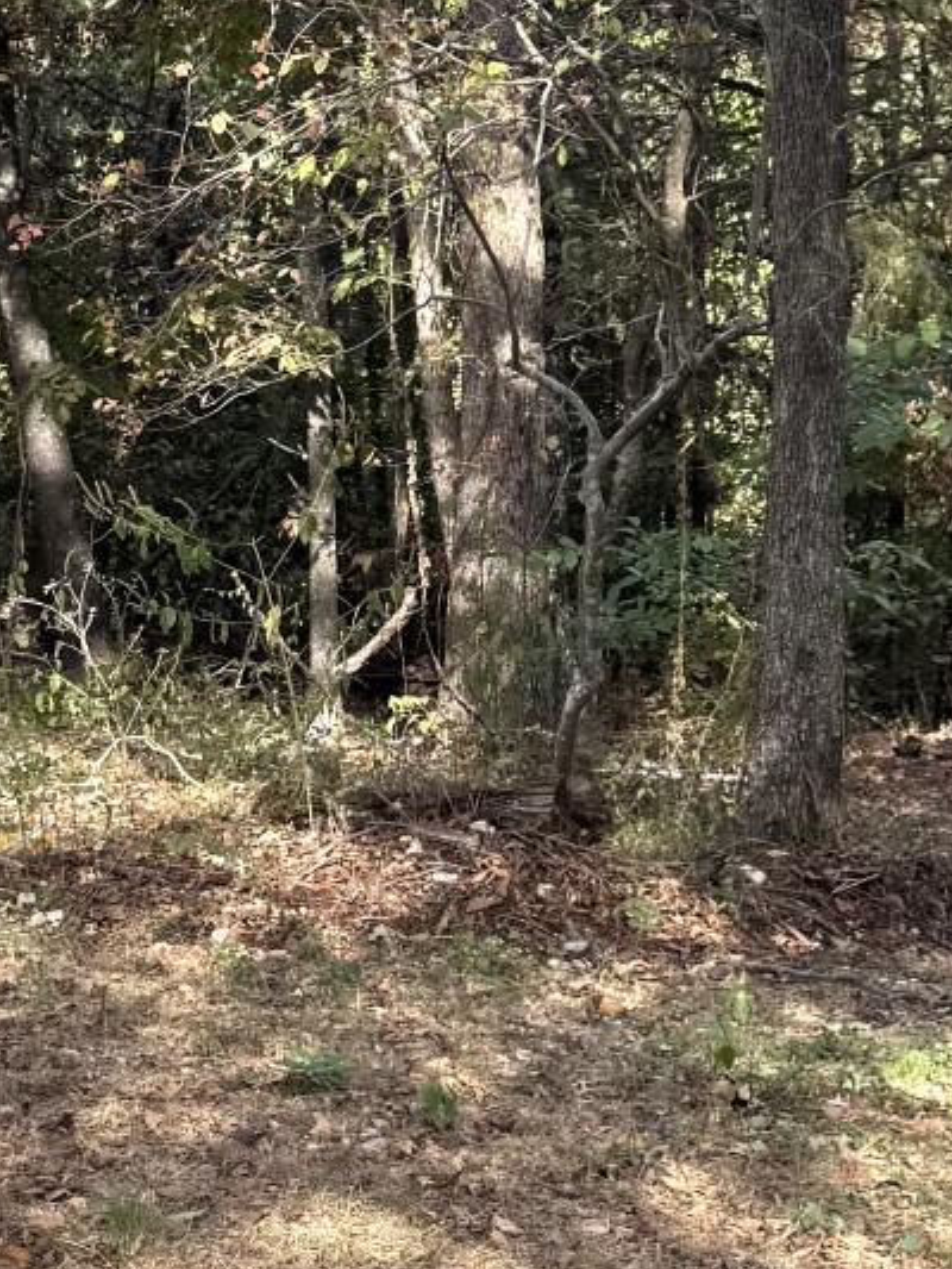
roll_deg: +0.8
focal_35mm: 90
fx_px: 3299
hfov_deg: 16.4
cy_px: 569
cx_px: 519
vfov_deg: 21.8
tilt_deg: -12.4
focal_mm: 6.76
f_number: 1.78
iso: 80
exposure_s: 1/651
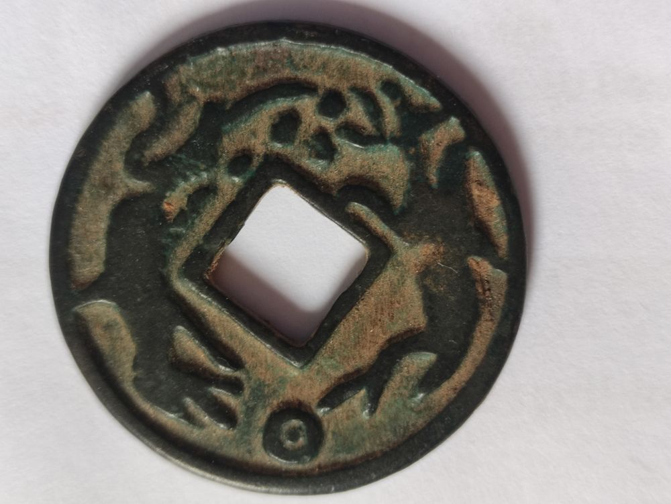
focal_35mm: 25
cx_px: 336
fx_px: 485
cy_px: 252
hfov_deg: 69.4
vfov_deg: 54.9
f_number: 1.89
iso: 371
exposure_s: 1/33
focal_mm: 5.43
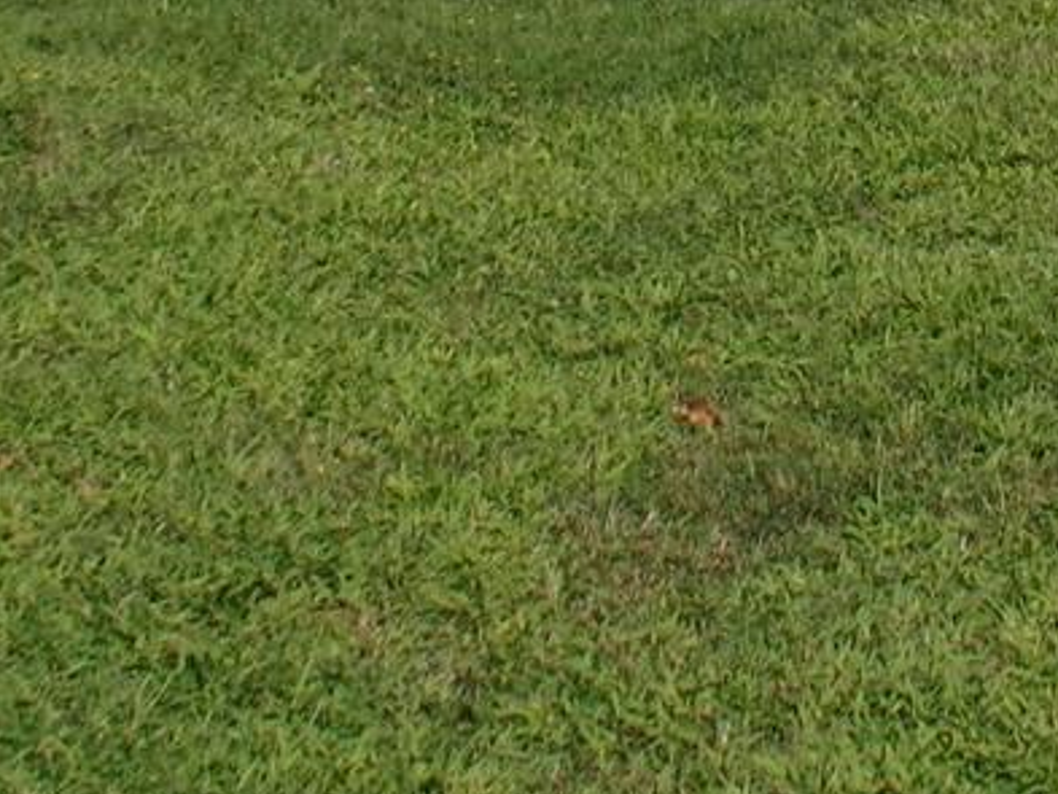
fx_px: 4036
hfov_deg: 14.6
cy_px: -576
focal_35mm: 132
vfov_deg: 10.6
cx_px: 1158
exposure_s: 1/1250
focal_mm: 7.3
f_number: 4.2
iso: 100
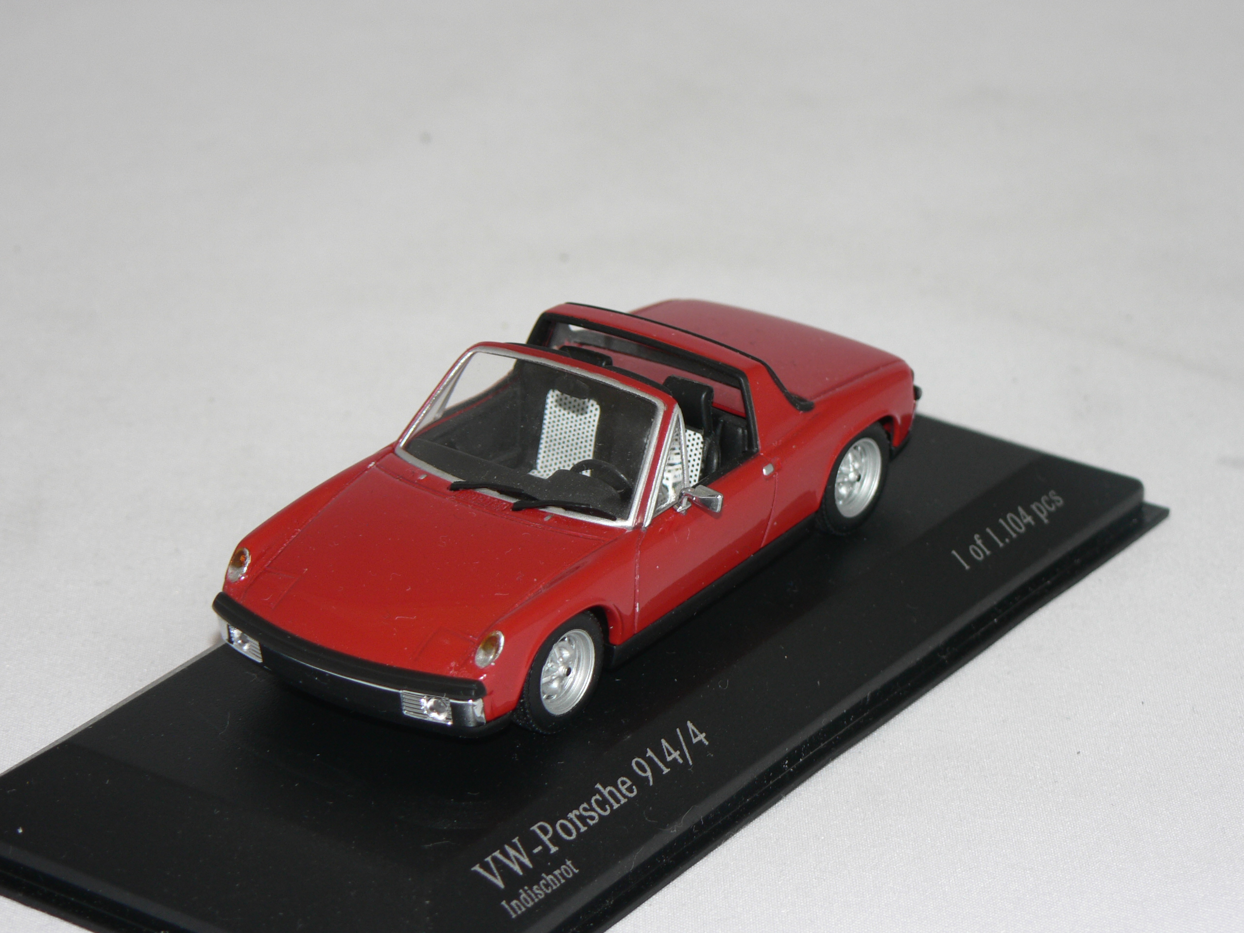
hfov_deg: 15.2
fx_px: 4672
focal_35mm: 130
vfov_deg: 11.4
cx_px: 622
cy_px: 466
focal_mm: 21.6
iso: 80
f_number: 3.2
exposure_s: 1/60
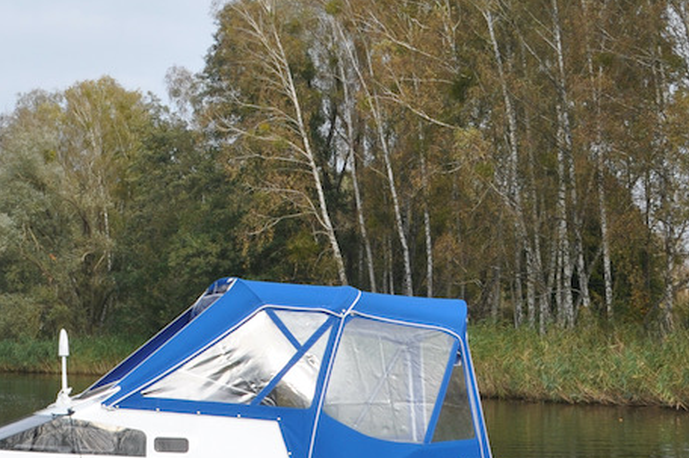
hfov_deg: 21.8
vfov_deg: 15.4
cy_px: 141
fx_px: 1690
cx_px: -65
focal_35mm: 88
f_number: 8
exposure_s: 1/250
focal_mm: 21
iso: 200
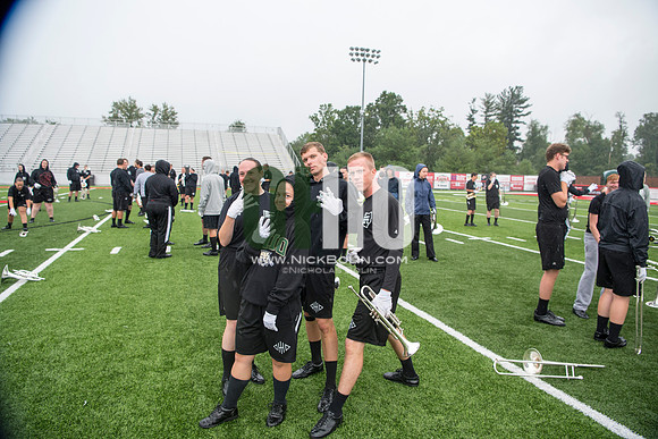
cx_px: 329
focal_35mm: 24
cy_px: 220
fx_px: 439
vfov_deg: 53.2
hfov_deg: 73.7
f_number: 4
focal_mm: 24
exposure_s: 1/500
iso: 400
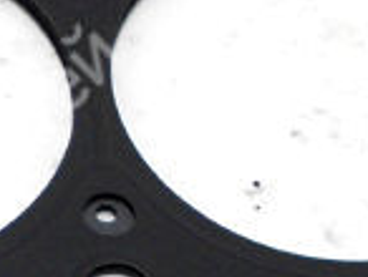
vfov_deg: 6.8
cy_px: 156
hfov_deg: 8.6
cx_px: -338
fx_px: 2332
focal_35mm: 219
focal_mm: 6
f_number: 3.6
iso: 125
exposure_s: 1/30
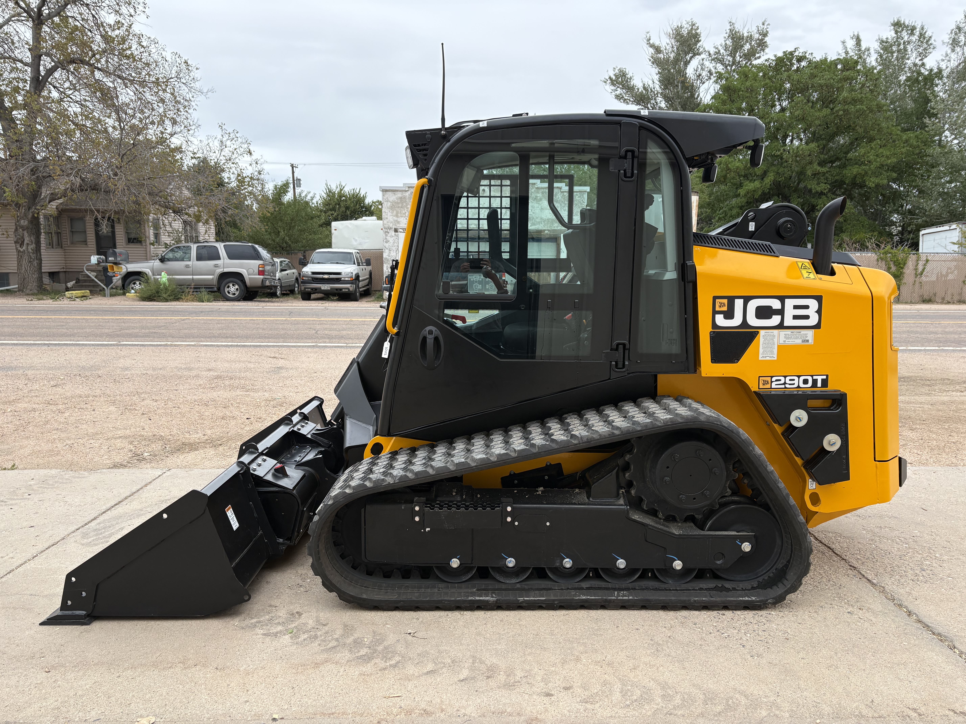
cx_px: 483
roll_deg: +0.5
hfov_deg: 67.3
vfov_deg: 53.1
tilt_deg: -9.6
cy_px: 362
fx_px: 726
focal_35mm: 26
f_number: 1.6
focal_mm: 5.96
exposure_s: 1/1337
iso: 64
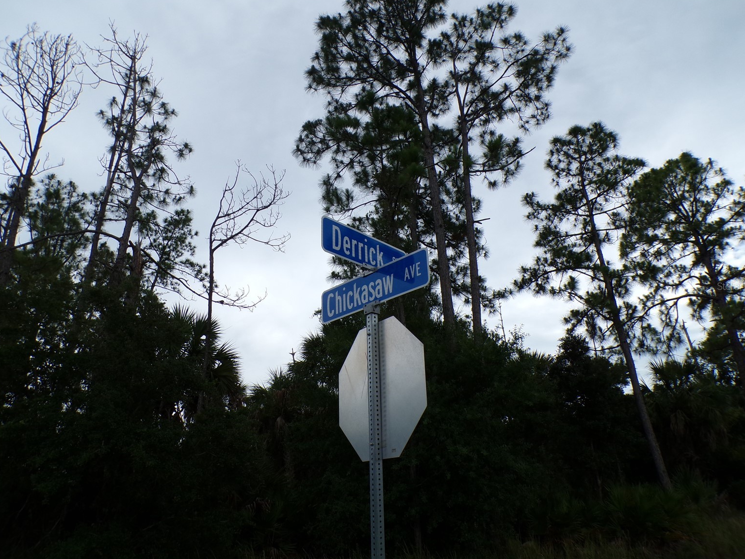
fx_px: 538
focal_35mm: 25
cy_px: 286
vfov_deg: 54.9
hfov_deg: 69.4
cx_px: 375
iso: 100
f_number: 4.4
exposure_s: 1/750
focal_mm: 4.3
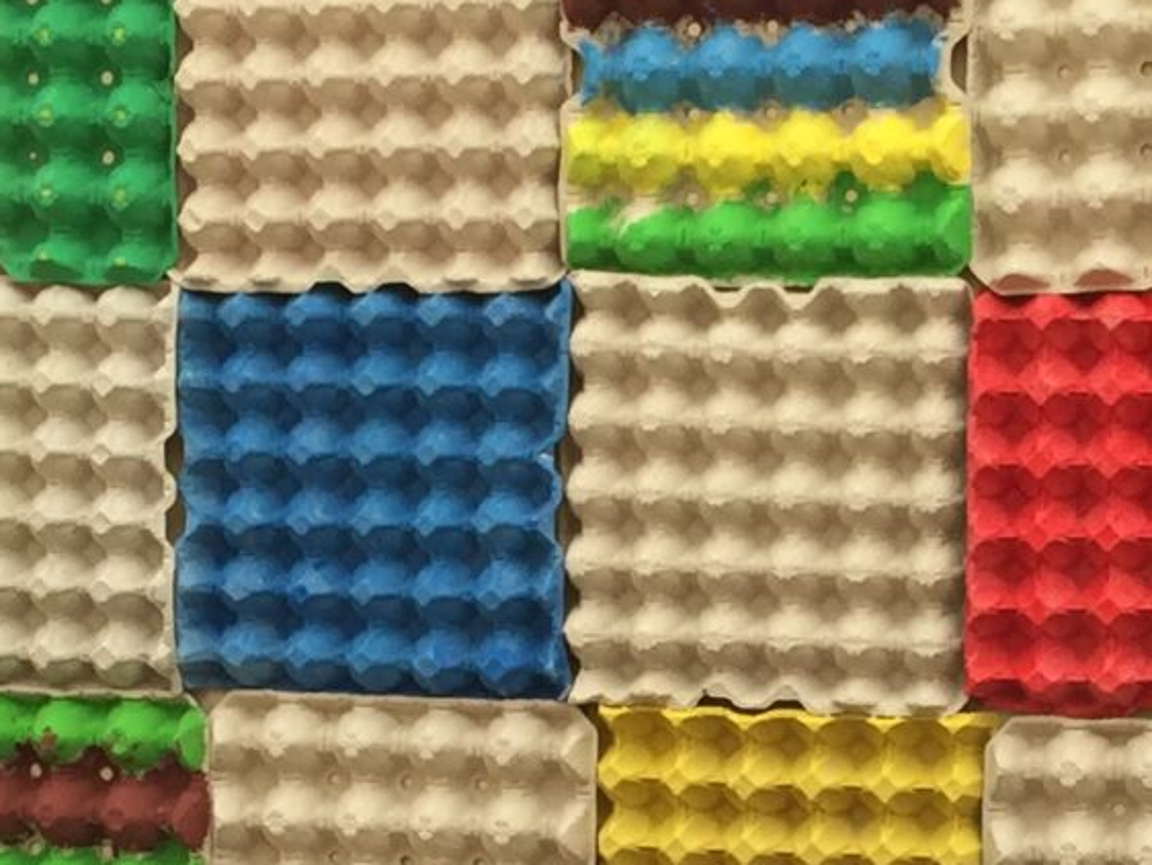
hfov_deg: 14.9
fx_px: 4395
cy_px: 914
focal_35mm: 132
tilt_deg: -7.9
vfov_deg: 11.1
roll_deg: +0.0
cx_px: 650
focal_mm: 4.15
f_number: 2.2
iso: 32
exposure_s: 1/648
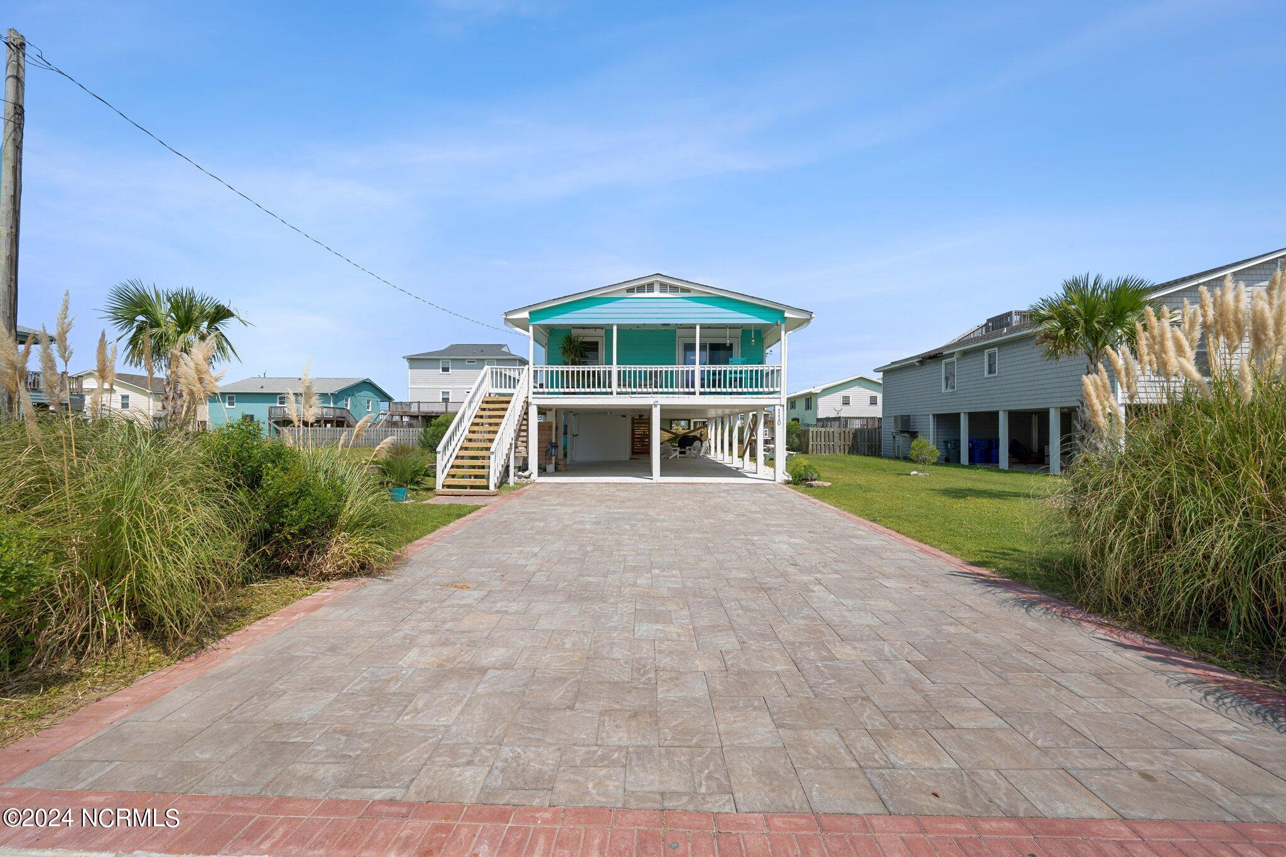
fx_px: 500
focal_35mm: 14
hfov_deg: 104.3
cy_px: 428
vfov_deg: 81.2
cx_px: 643
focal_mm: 14
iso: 100
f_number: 11
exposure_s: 1/40
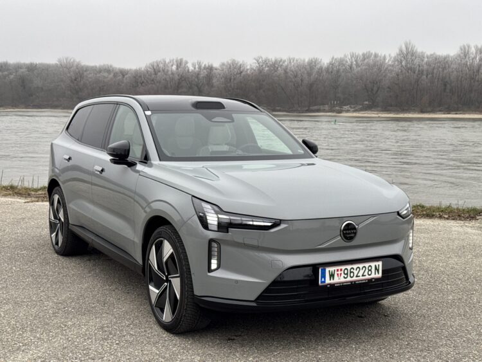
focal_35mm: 48
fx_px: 669
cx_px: 241
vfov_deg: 30.3
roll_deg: -0.1
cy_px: 181
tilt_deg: -6.5
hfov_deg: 39.6
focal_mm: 6.76
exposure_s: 1/461
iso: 64
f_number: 1.78
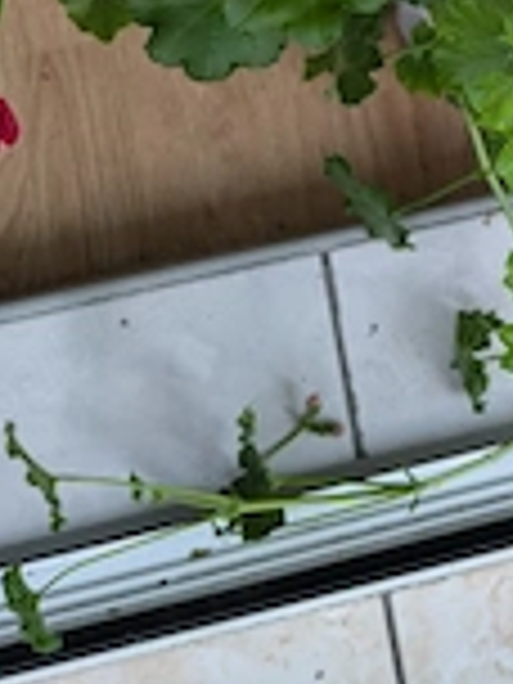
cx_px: 562
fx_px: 1304
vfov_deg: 27.8
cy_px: 18
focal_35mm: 66
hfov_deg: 21.2
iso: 261
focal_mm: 5.43
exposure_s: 1/50.3
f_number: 1.89
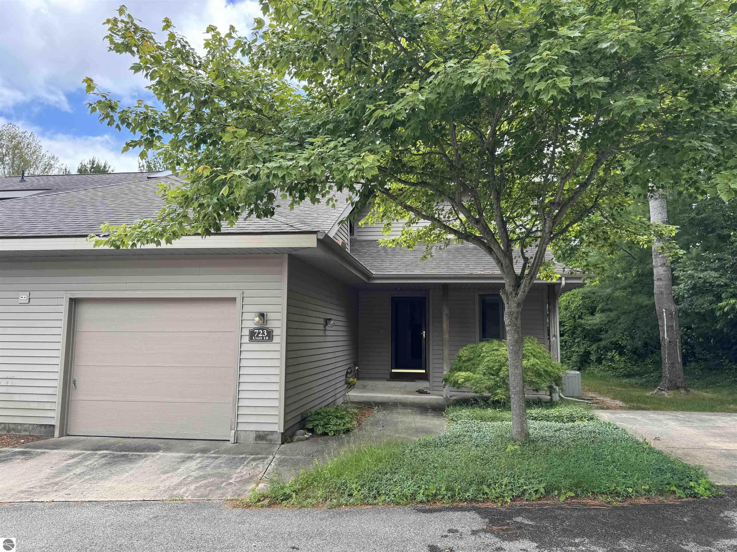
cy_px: 276
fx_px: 511
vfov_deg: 56.8
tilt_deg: +6.2
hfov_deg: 71.6
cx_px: 368
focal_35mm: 24
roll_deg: -0.8
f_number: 1.78
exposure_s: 1/822
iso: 80
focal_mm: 6.76
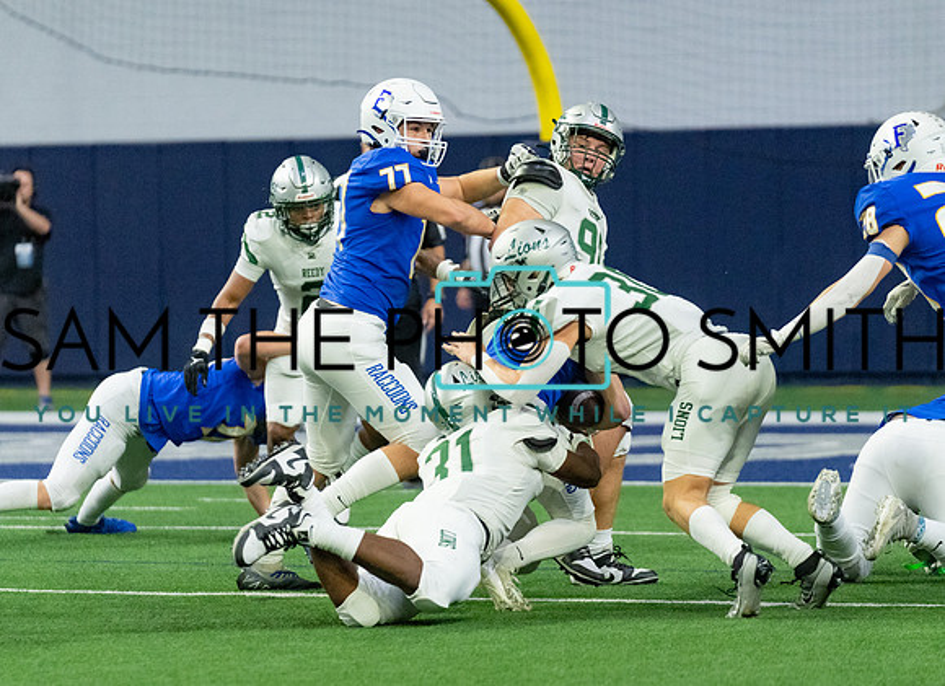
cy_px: 389
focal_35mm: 283
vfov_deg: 5.1
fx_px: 7632
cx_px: 471
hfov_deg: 7.1
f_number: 2.8
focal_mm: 200
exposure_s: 1/1250
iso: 4000
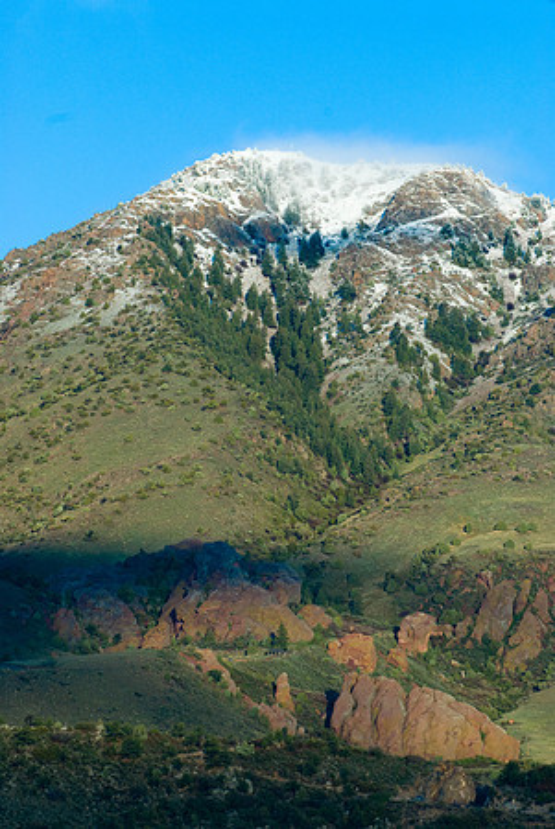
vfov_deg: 8.3
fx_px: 5710
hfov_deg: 5.6
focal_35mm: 248
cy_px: 414
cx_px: 278
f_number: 9
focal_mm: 165
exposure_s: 1/250
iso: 320
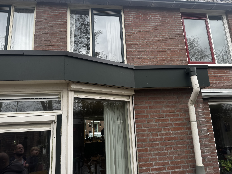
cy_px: 87
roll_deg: +2.9
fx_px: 161
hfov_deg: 71.6
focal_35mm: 24
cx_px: 116
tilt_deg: +12.9
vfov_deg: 56.8
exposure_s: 1/271
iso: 64
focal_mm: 6.76
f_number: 1.78
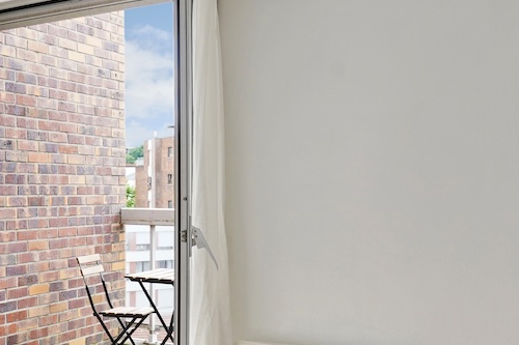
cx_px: -22
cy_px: 183
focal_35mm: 48
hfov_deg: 36.2
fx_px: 692
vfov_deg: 28.0
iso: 800
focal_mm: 16
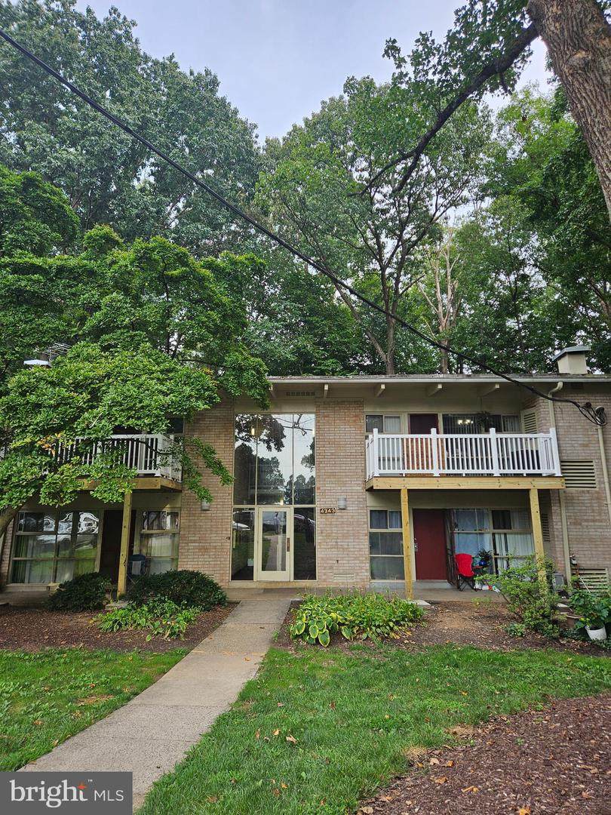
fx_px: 541
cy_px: 408
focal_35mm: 23
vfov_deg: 73.9
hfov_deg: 58.9
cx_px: 306
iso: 25
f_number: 1.8
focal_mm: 5.4
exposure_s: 1/297
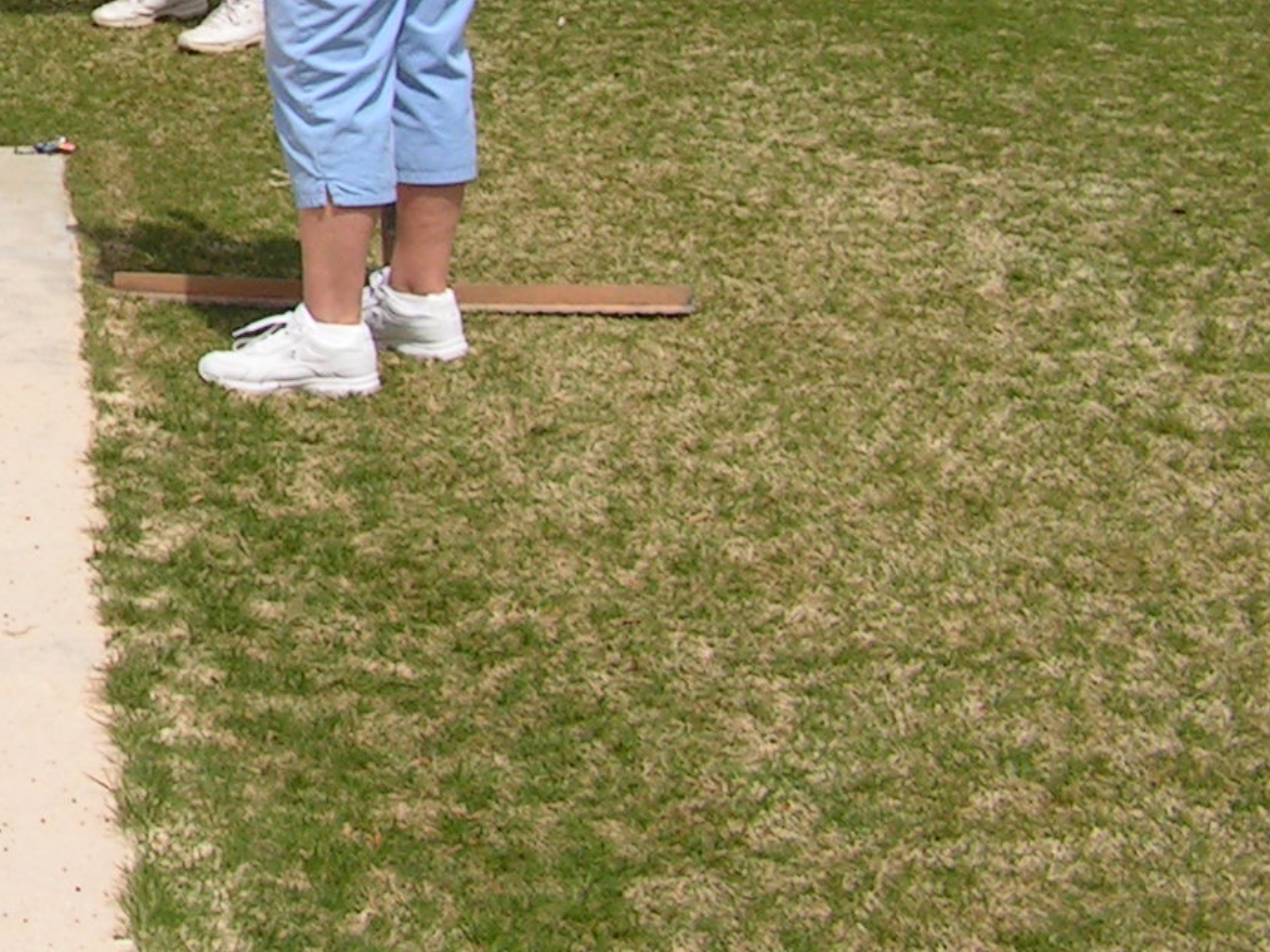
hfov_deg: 18.1
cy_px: -159
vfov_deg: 14.2
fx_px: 3705
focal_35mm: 101
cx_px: -400
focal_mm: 6.3
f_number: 5.6
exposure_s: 1/640
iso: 50
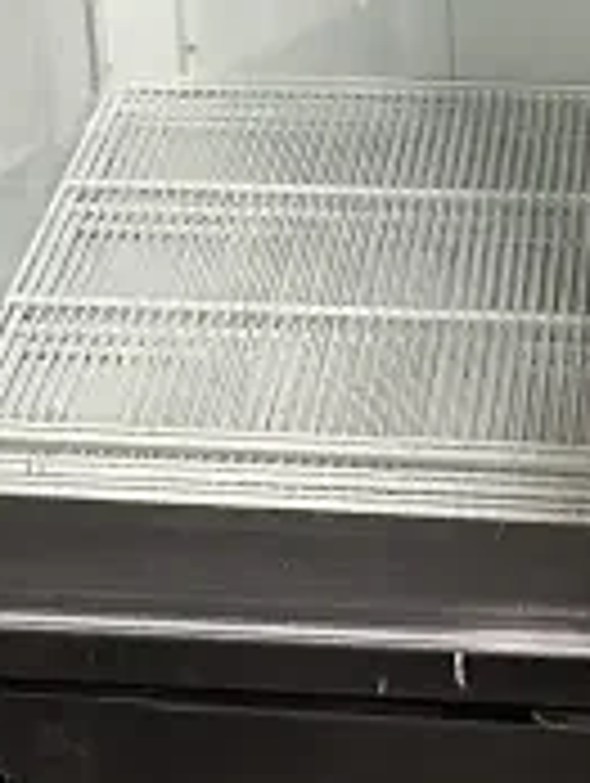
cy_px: -529
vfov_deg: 15.6
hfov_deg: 13.2
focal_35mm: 112
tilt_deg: -12.8
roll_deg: +1.5
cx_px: 356
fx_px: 2539
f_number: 1.78
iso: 800
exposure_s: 1/60
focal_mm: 6.86
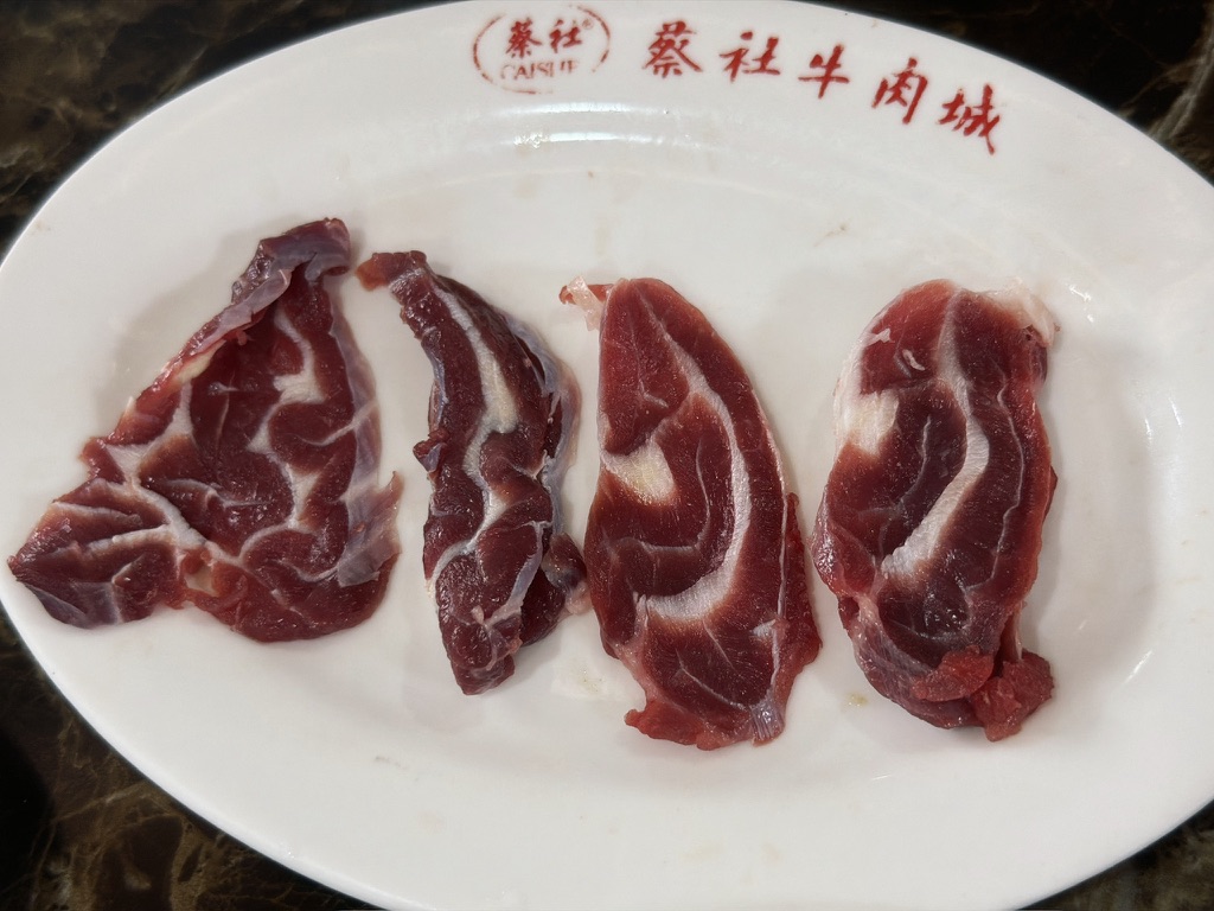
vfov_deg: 30.3
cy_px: 456
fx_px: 1683
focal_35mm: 48
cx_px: 607
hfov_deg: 39.7
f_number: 1.78
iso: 100
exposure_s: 1/81
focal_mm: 6.76
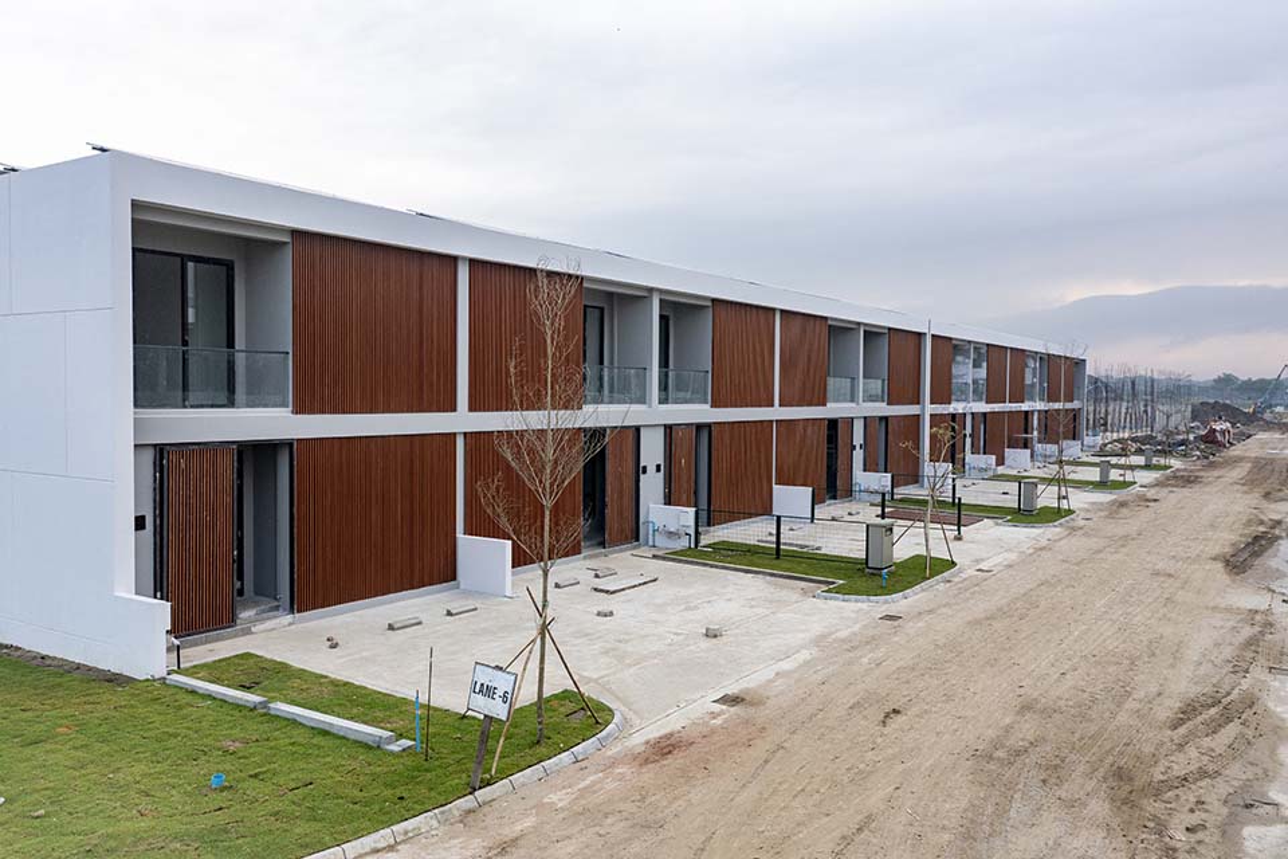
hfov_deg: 65.5
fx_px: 1002
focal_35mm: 28
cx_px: 644
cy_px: 430
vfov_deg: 46.4
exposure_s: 1/200
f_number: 5
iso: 100
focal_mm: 10.26
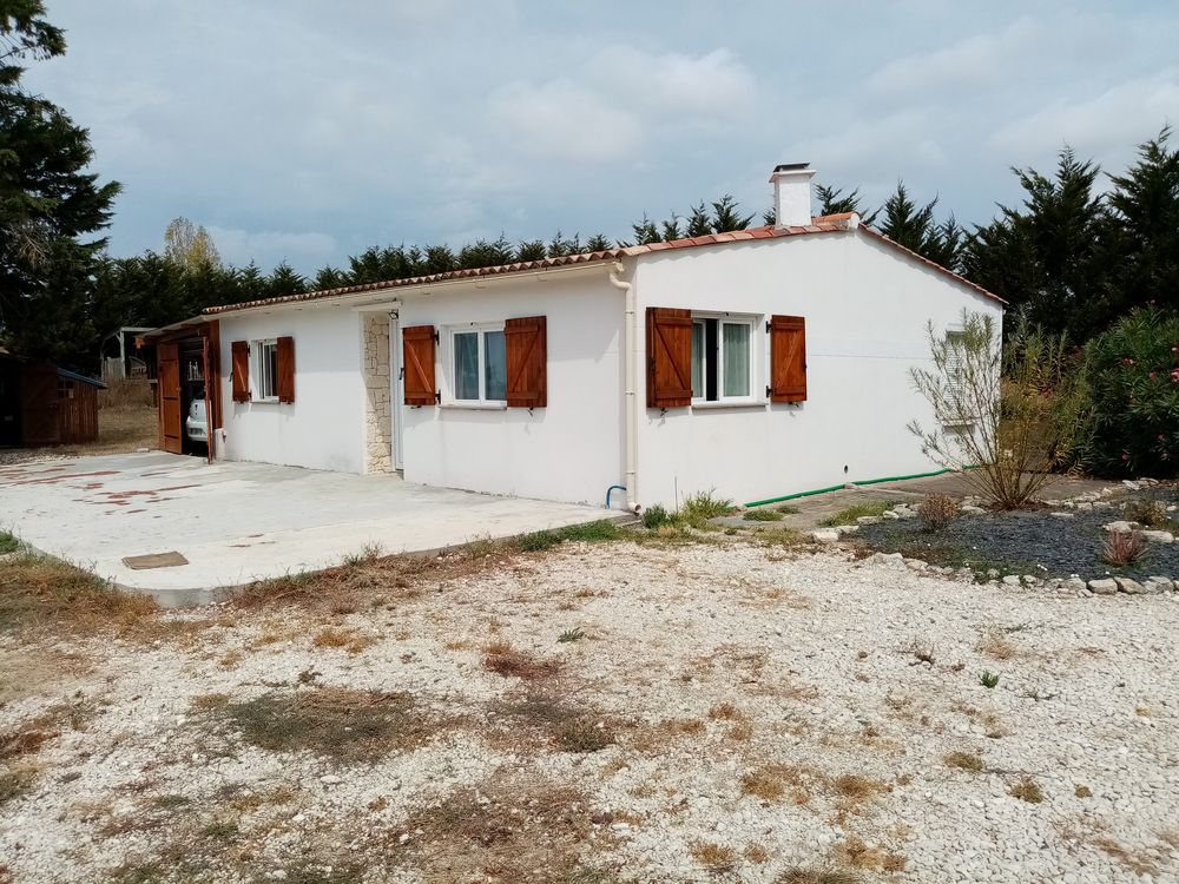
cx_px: 590
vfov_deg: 53.1
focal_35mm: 26
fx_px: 886
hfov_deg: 67.3
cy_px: 442
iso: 106
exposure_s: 1/2841
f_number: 1.8
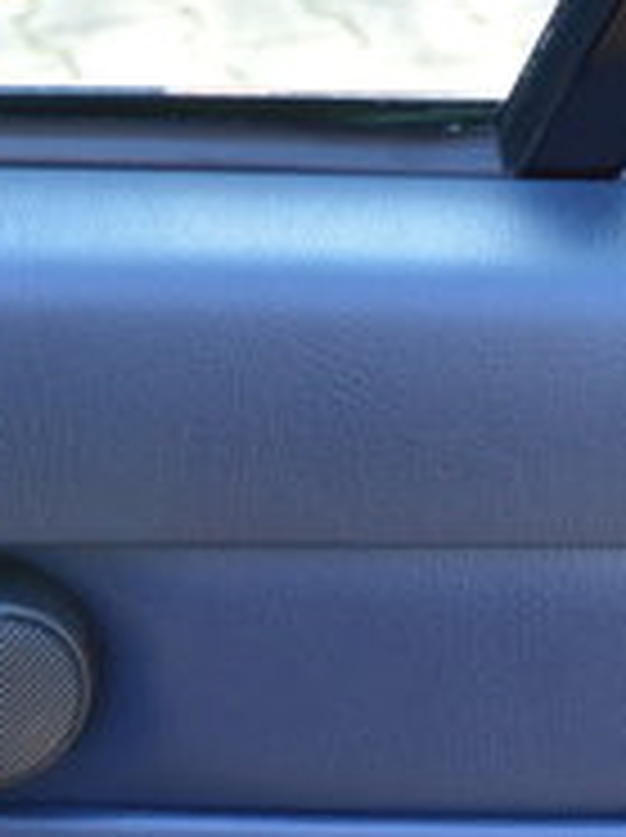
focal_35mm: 137
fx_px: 3311
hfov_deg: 10.7
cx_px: 9
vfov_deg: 13.9
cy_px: 1055
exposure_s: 1/100
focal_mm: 23
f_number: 5
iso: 400
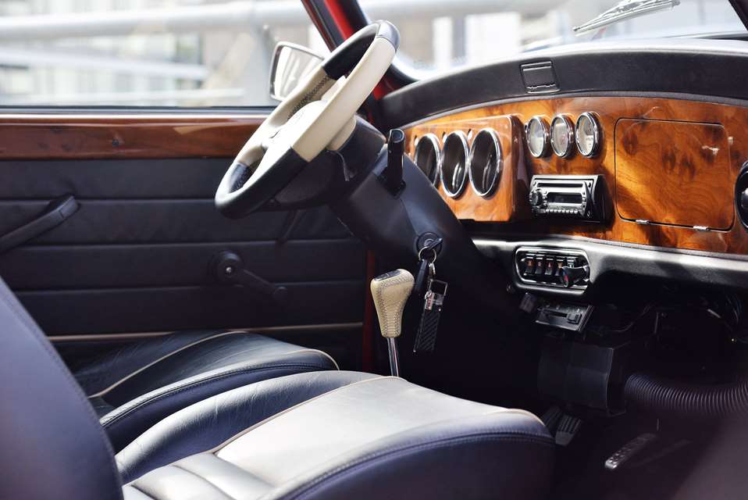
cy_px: 250
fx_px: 1788
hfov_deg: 23.6
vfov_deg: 15.9
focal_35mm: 86
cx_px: 374
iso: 320
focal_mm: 86
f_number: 5.6
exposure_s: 1/160
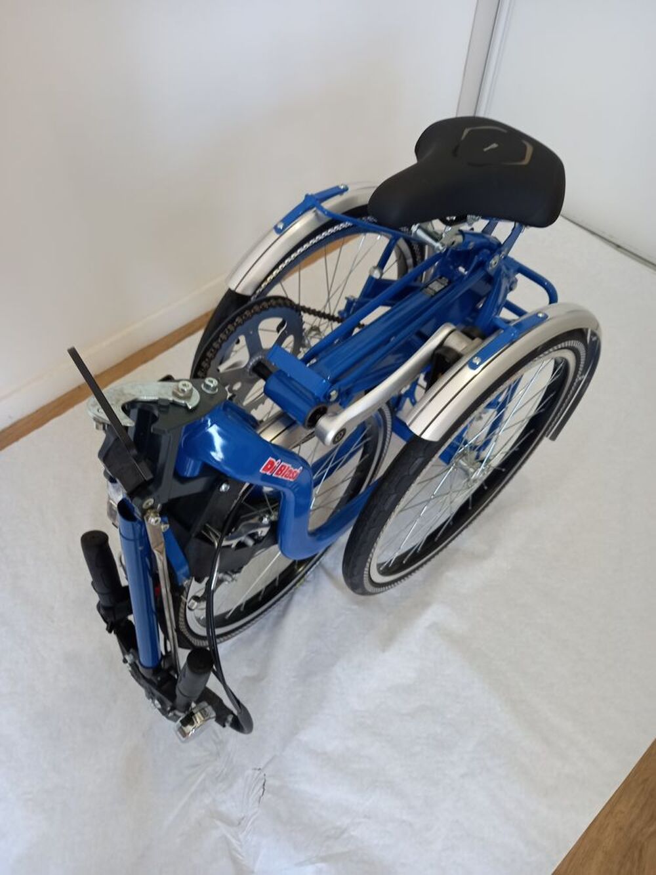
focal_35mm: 25
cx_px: 328
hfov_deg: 54.9
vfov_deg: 69.4
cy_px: 438
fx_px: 632
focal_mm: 4.6
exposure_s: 1/40
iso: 160
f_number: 2
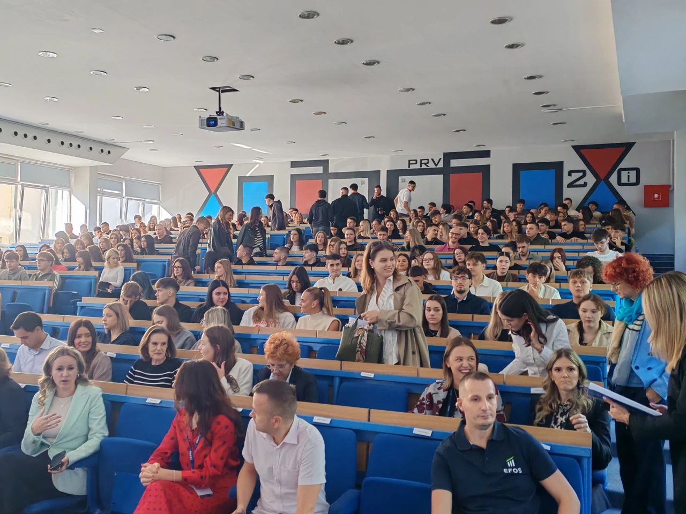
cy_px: 257
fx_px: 694
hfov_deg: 52.6
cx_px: 343
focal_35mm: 35
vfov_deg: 40.7
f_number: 1.95
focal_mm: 5.52
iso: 400
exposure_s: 1/100
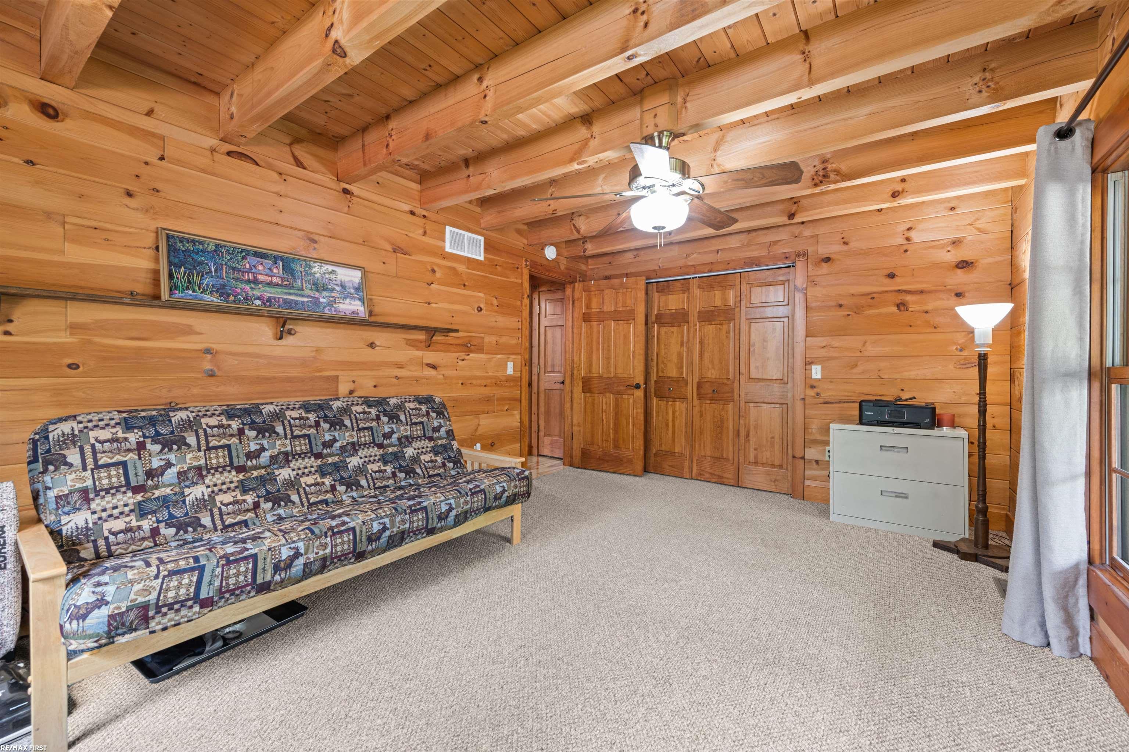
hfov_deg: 104.3
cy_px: 376
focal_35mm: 14
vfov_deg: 81.2
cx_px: 564
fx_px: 439
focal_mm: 14
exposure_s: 1.3
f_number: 10
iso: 400
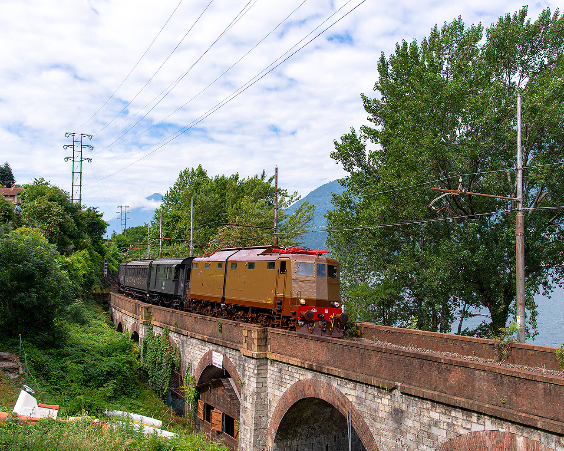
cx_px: 258
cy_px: 226
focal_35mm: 37
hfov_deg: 49.0
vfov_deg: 40.1
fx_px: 618
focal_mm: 32
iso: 250
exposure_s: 1/640
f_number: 6.3
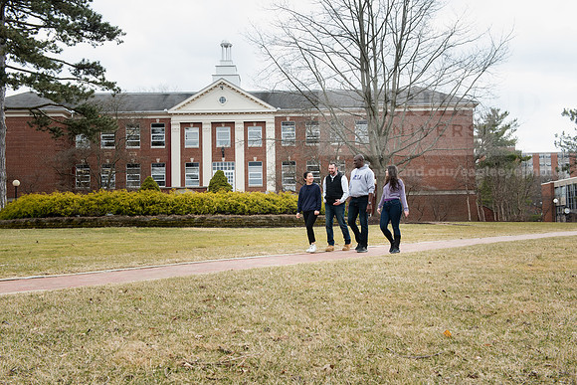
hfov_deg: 48.4
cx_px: 288
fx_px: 641
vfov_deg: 33.4
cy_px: 192
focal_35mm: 40
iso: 640
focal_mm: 40
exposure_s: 1/400
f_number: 8
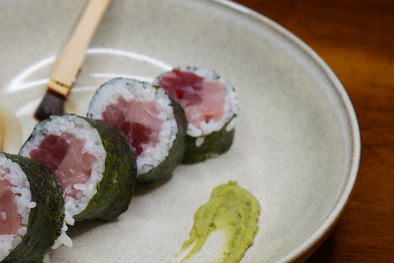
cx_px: 118
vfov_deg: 15.5
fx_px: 963
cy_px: 167
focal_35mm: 88
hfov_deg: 23.0
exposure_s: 1/60
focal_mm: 35
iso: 400
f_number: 4
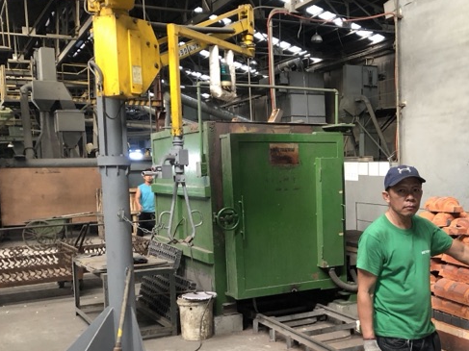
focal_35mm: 46
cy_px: 231
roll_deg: +1.7
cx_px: 355
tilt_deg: -6.4
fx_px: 623
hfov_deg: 40.0
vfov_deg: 31.3
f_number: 1.8
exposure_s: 1/13
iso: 100
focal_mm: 4
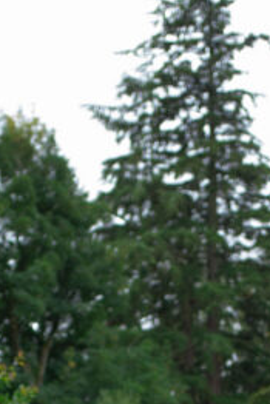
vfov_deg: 13.8
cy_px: 652
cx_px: 225
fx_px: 1539
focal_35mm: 137
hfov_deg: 10.0
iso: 100
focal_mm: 35
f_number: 1.4
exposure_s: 1/400
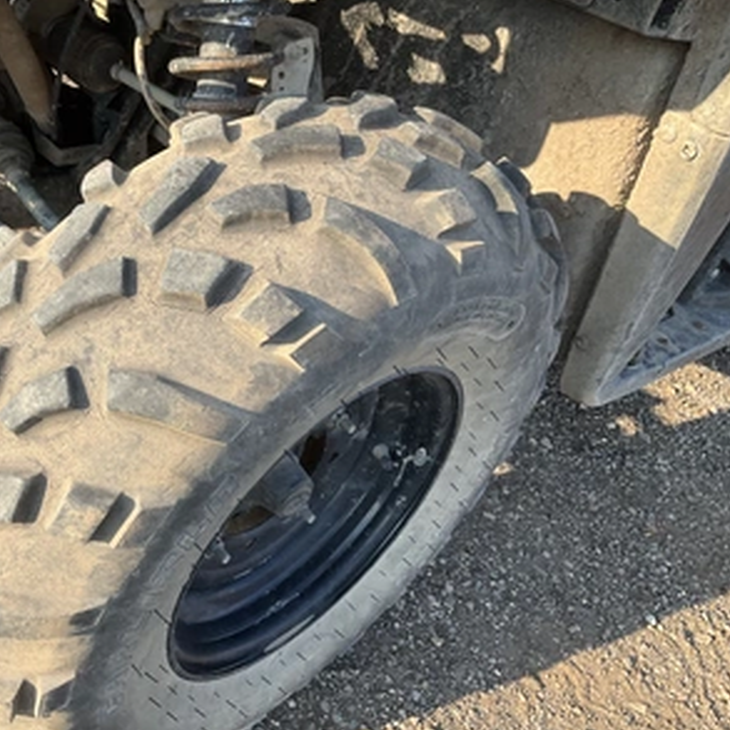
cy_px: 366
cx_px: 237
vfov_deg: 47.2
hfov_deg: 46.4
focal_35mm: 35
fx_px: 835
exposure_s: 1/397
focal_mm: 3
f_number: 1.8
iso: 25
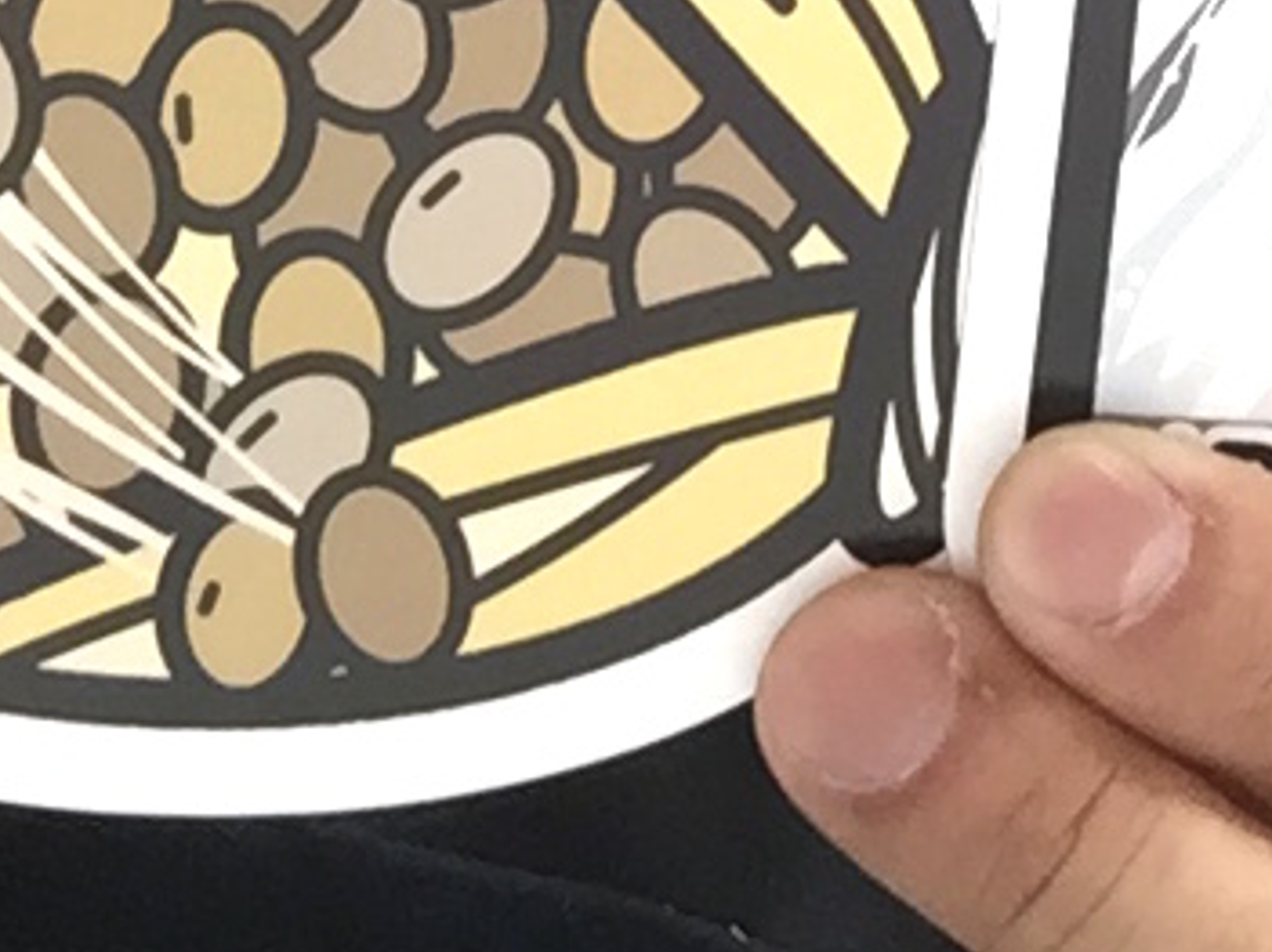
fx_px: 4151
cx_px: 1323
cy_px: -731
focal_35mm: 113
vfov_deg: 12.1
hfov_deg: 17.0
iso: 100
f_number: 2.2
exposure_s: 1/30
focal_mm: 2.65
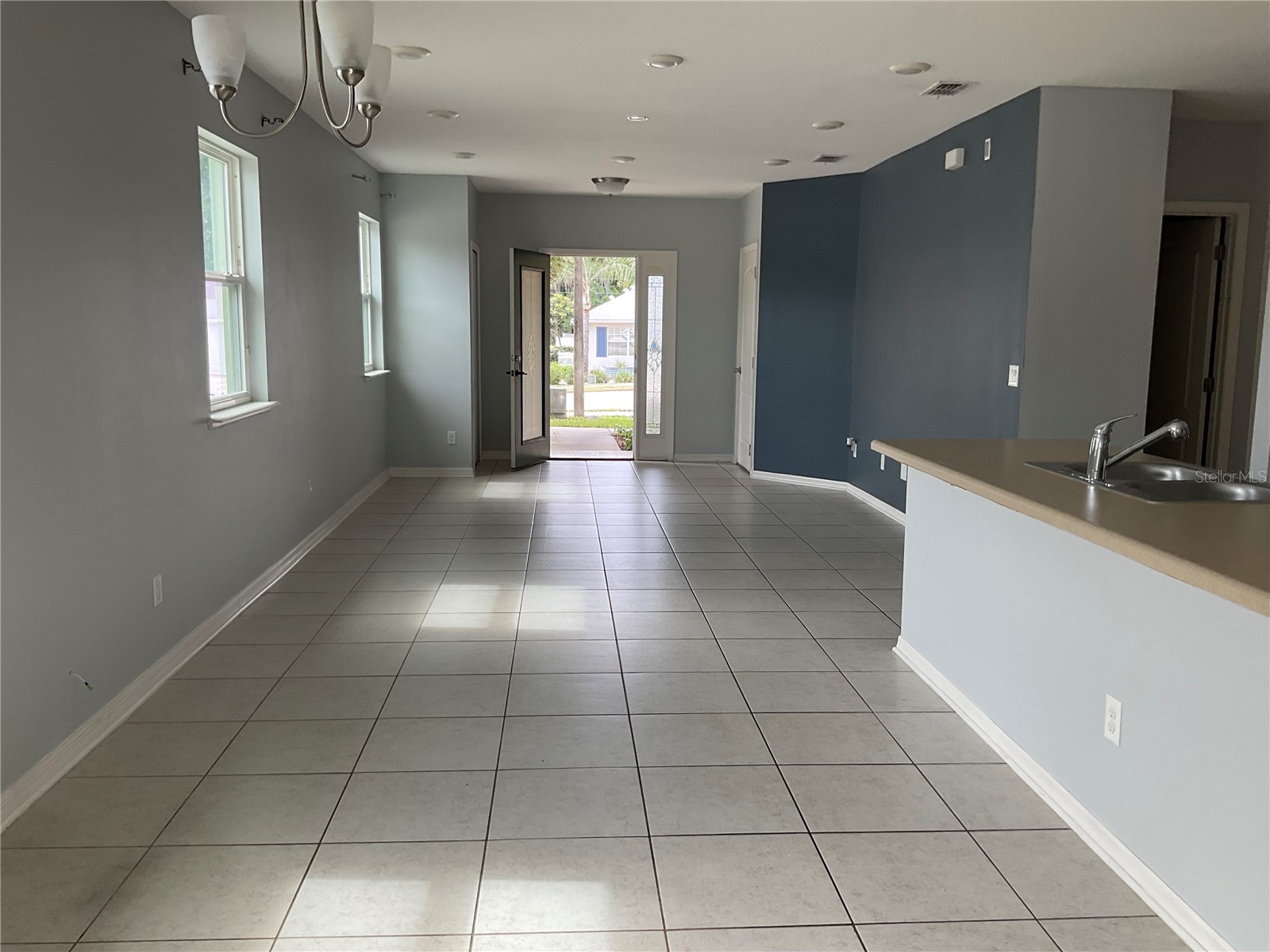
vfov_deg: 48.2
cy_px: 476
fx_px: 1064
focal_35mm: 29
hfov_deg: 61.7
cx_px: 635
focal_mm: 3
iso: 25
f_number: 1.8
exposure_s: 1/120
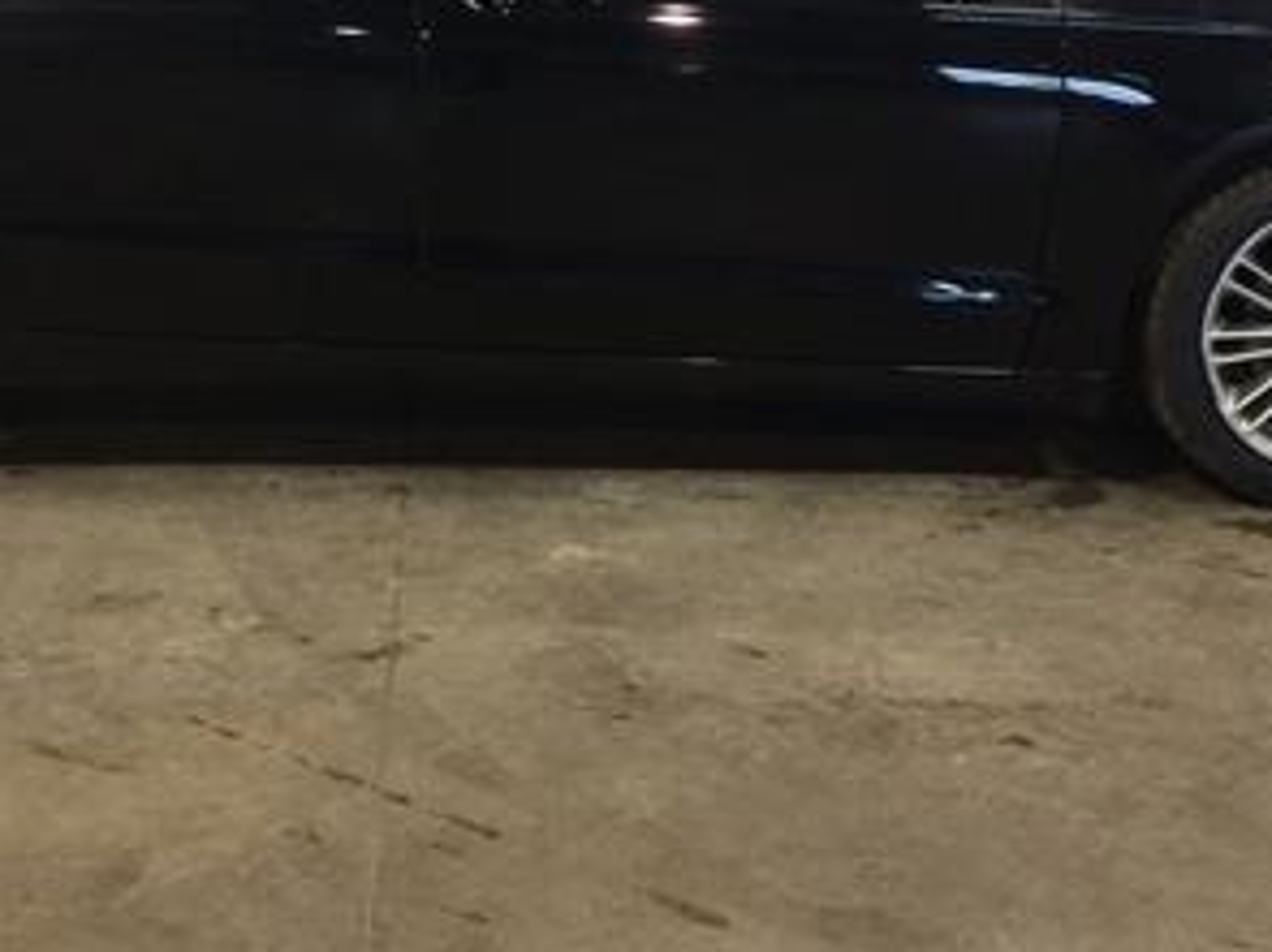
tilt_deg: -10.8
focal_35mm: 63
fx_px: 2314
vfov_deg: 22.6
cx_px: 474
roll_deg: -0.3
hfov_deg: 30.6
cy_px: 56
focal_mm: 4.15
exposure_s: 1/30
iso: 80
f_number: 2.2
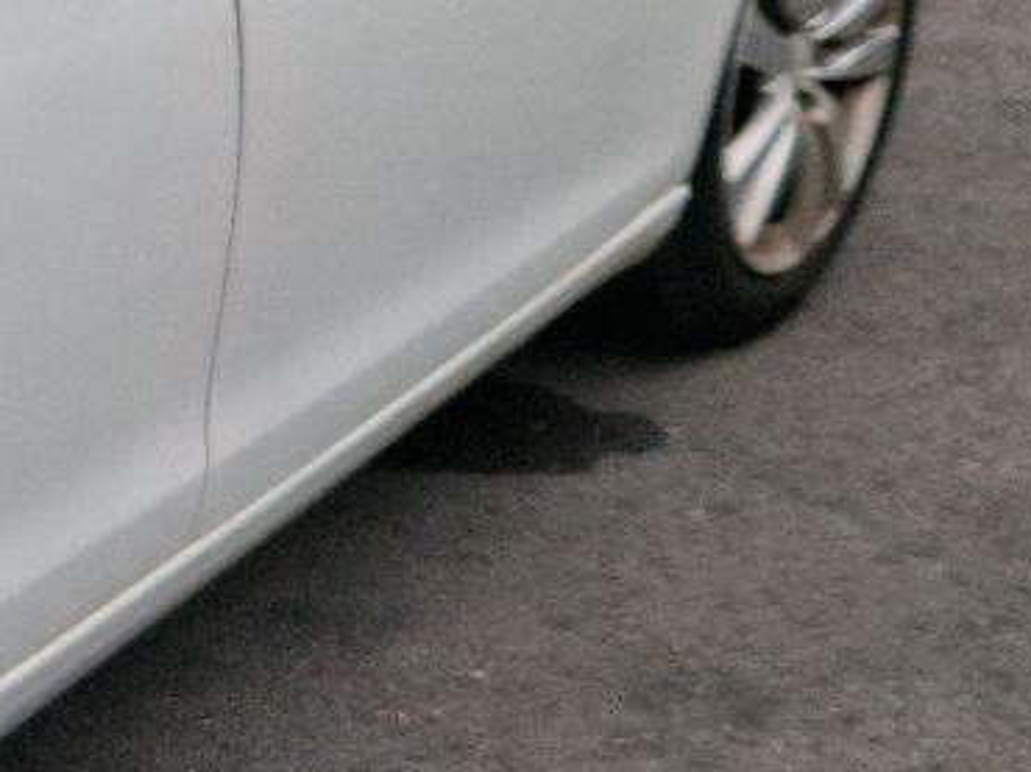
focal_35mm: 112
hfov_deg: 14.4
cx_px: -1081
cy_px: 254
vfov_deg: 13.2
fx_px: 3334
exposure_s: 1/400
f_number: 1.8
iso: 50
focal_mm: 5.4
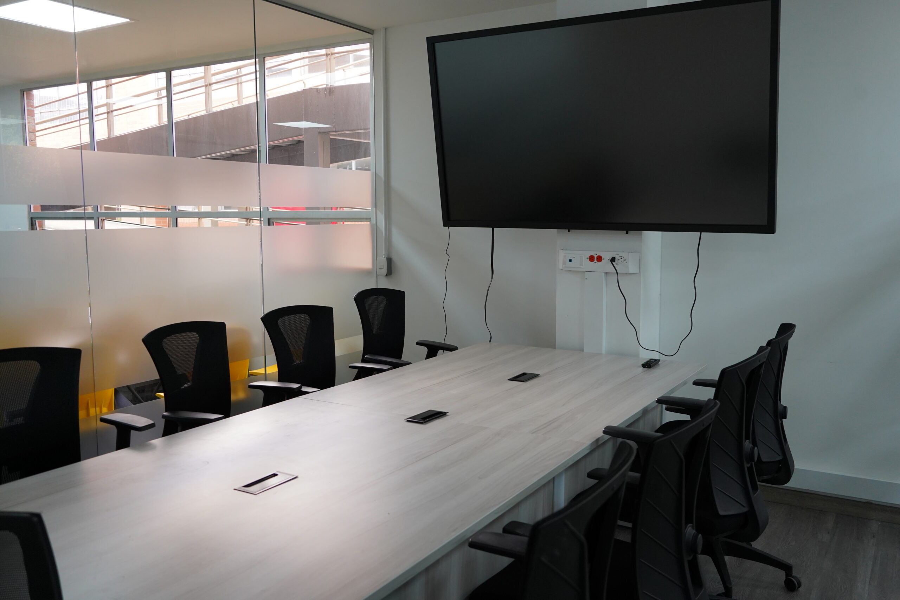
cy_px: 300
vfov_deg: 41.1
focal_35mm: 32
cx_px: 450
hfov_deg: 58.7
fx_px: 800
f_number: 4.5
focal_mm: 32
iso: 1600
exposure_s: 1/160
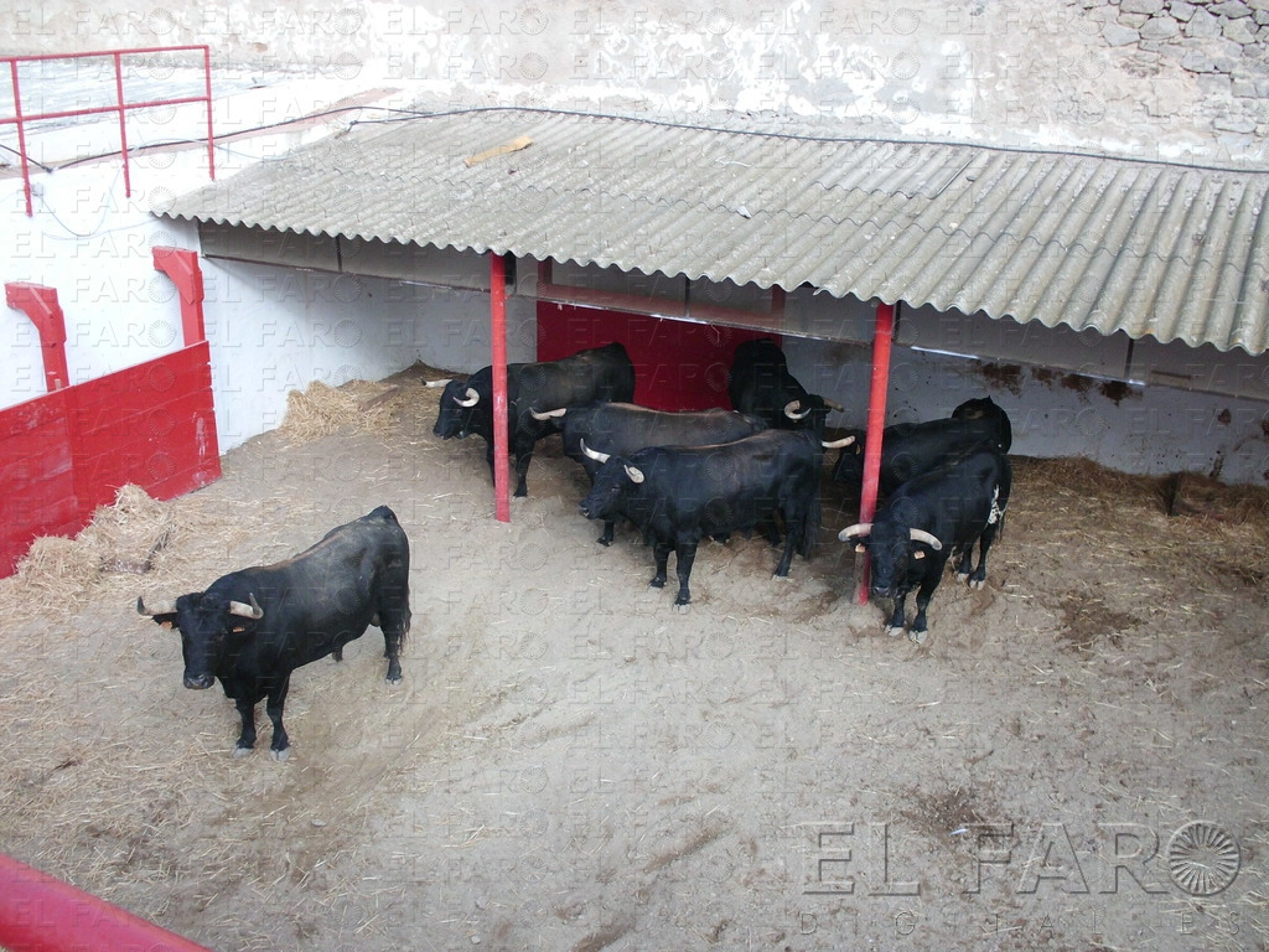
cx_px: 634
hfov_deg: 51.4
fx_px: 1320
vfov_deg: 39.7
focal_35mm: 36
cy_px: 476
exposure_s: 1/60
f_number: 7.3
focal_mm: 6.3
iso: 100
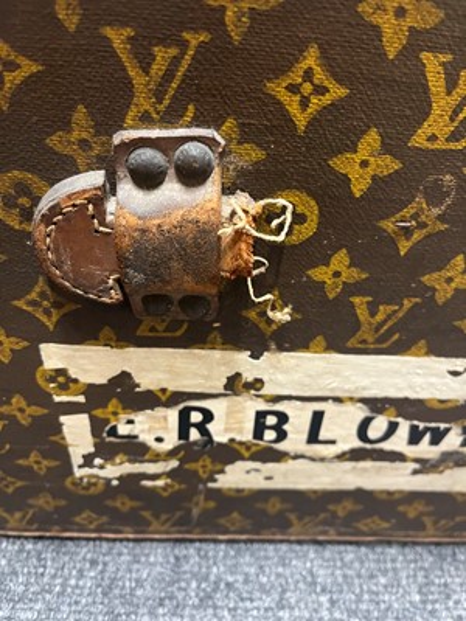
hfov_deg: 53.1
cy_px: 310
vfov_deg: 67.3
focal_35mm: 26
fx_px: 467
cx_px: 233
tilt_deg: -39.3
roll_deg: -6.1
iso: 500
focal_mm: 5.1
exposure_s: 1/33
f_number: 1.6
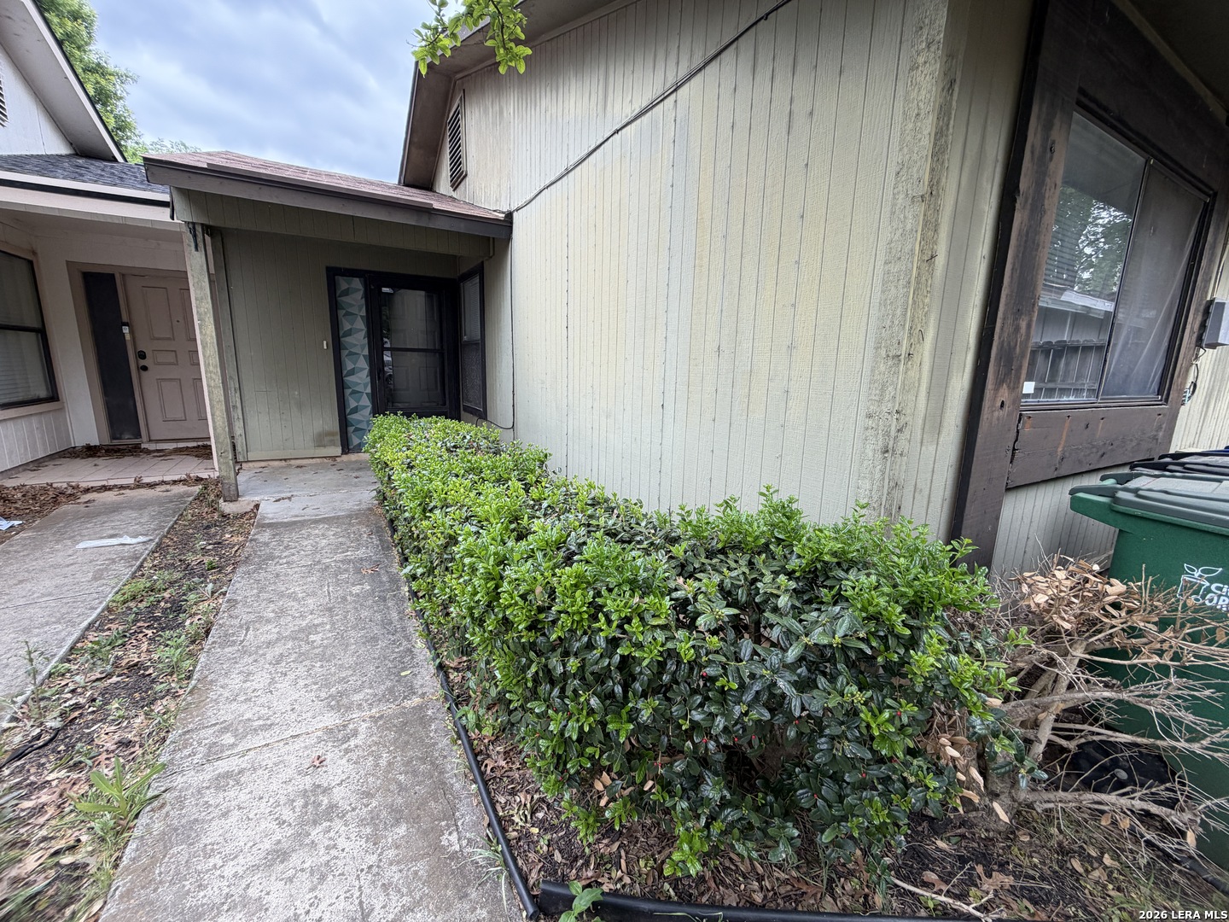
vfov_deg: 85.7
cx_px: 614
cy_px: 461
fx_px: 497
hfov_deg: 102.1
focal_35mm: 14
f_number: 2.2
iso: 50
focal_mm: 2.22
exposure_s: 1/217
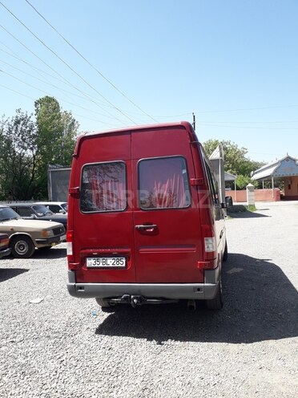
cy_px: 199
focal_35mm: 27
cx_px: 149
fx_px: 310
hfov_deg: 51.4
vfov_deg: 65.3
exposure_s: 1/812
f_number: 1.9
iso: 40
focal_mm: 3.6
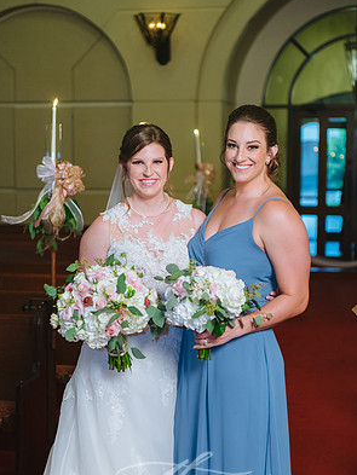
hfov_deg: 19.1
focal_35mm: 77
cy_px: 265
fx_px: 1058
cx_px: 177
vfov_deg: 25.3
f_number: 2.8
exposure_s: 1/125
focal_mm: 70
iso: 1250
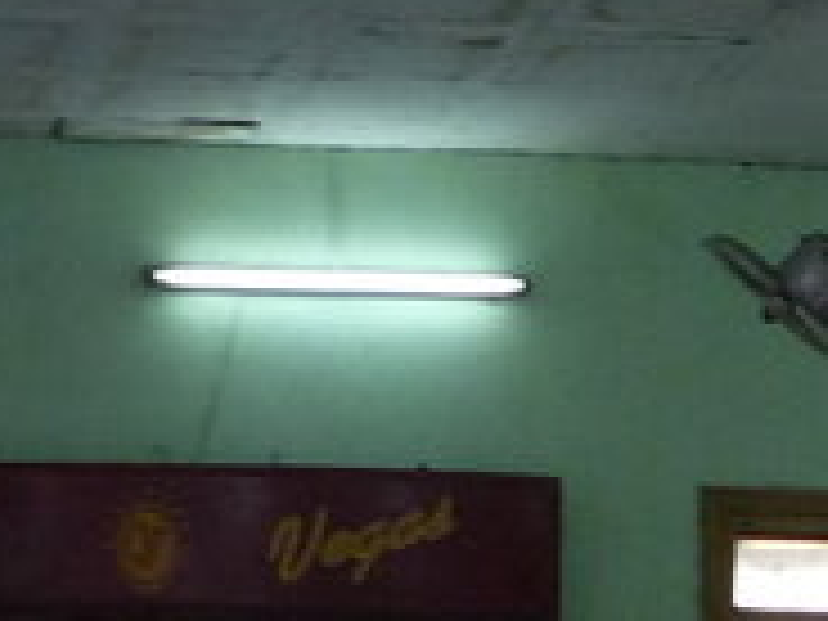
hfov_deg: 12.2
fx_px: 3851
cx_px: 621
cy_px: 819
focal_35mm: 161
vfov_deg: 9.1
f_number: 2.8
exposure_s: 1/30
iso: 200
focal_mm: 4.5
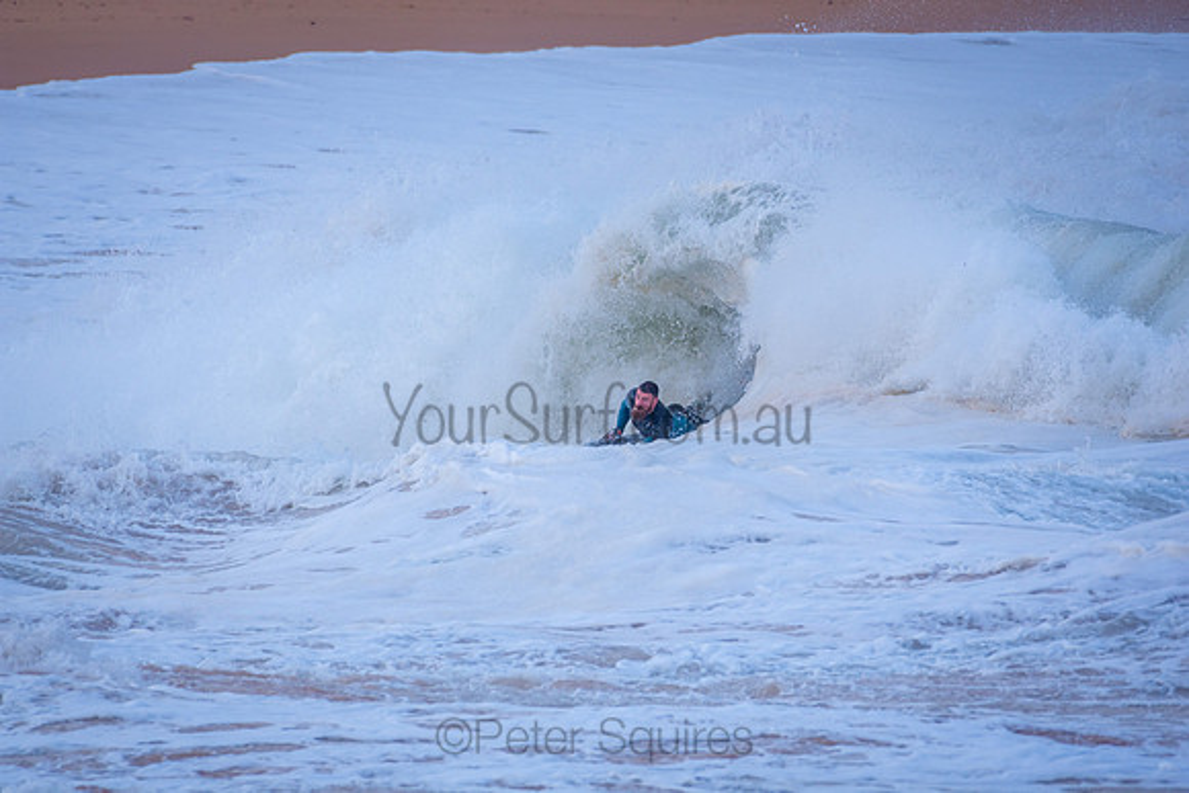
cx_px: 594
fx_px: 24775
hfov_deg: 2.7
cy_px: 396
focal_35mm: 750
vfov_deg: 1.8
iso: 200
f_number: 6.3
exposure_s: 1/640
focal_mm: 500
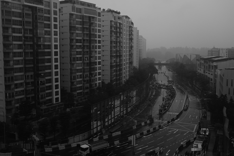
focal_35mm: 43
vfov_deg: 31.2
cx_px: 117
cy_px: 78
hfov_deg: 45.5
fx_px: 279
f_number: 4
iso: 100
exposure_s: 1/160
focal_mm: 43
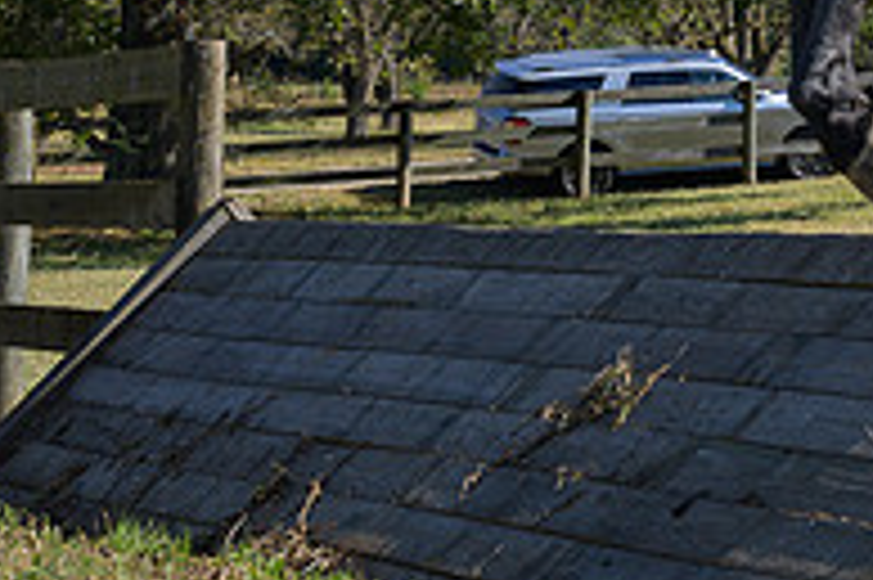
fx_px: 3998
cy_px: -256
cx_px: 1258
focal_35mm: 165
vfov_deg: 8.2
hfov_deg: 12.0
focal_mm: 44
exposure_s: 1/800
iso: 200
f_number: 5.6
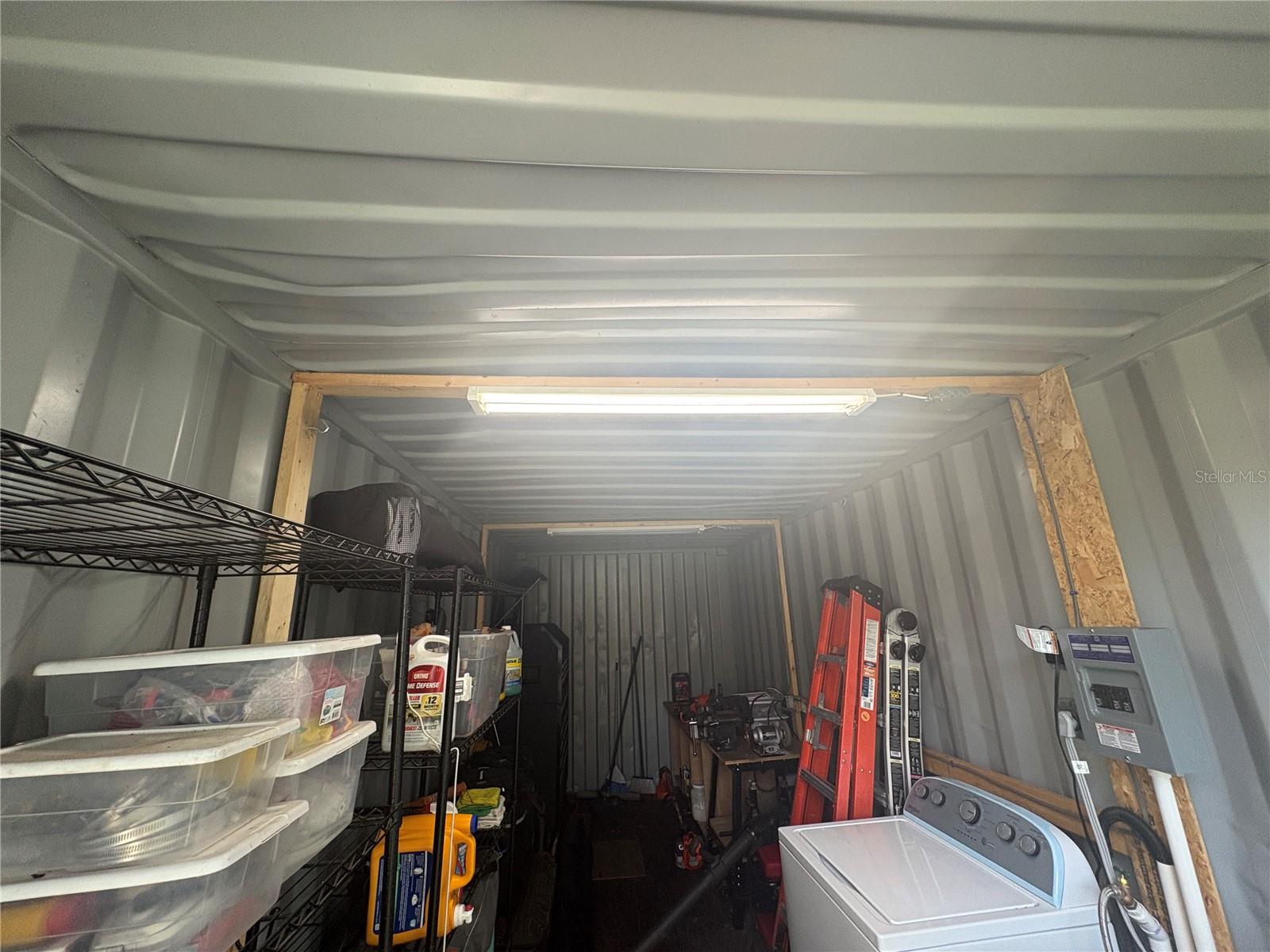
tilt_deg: +16.8
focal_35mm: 14
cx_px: 635
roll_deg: +2.5
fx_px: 514
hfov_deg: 102.1
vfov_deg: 85.7
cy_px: 476
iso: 125
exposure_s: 1/120
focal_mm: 2.22
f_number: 2.2
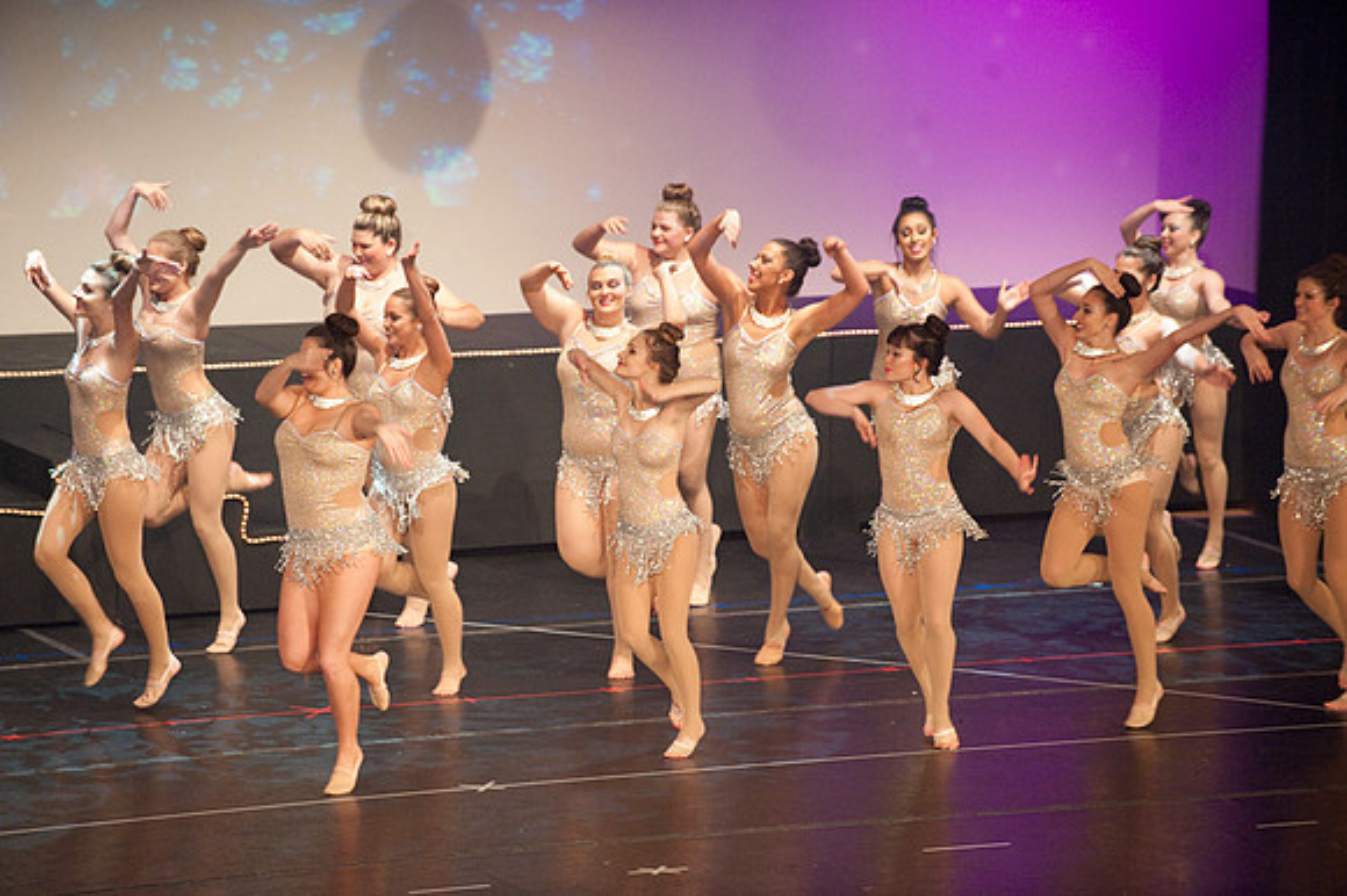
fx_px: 7479
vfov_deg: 6.9
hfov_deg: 10.3
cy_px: 448
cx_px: 674
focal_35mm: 200
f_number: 4
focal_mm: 200
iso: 3200
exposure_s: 1/200
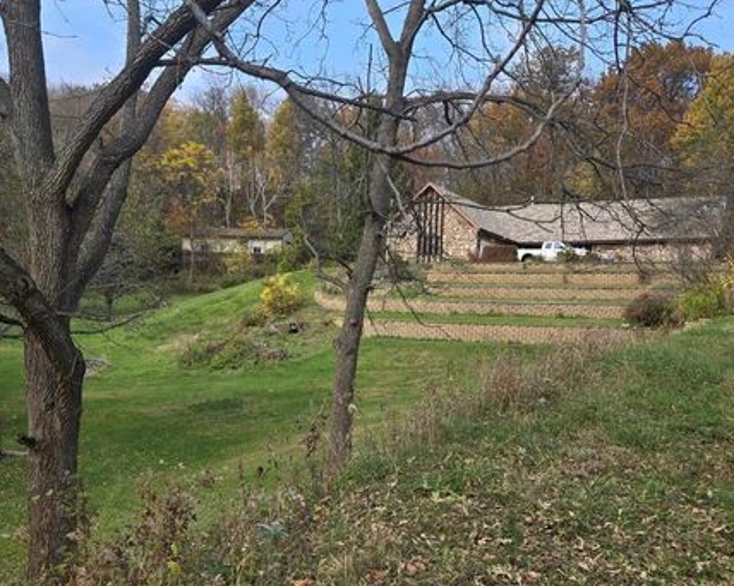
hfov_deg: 51.6
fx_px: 760
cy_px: 410
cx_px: 365
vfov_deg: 41.4
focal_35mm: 35
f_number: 1.8
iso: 80
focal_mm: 5.4
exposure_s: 1/1761
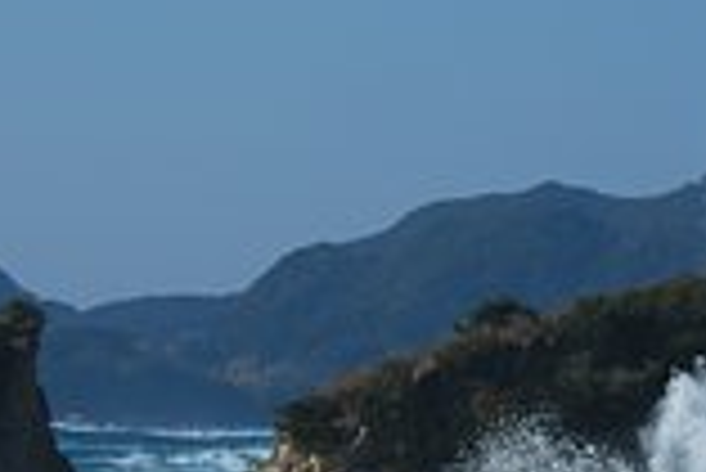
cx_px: 526
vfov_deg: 4.7
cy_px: 510
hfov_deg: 7.0
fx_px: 5751
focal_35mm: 293
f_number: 5
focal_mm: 60
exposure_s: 1/1250
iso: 100
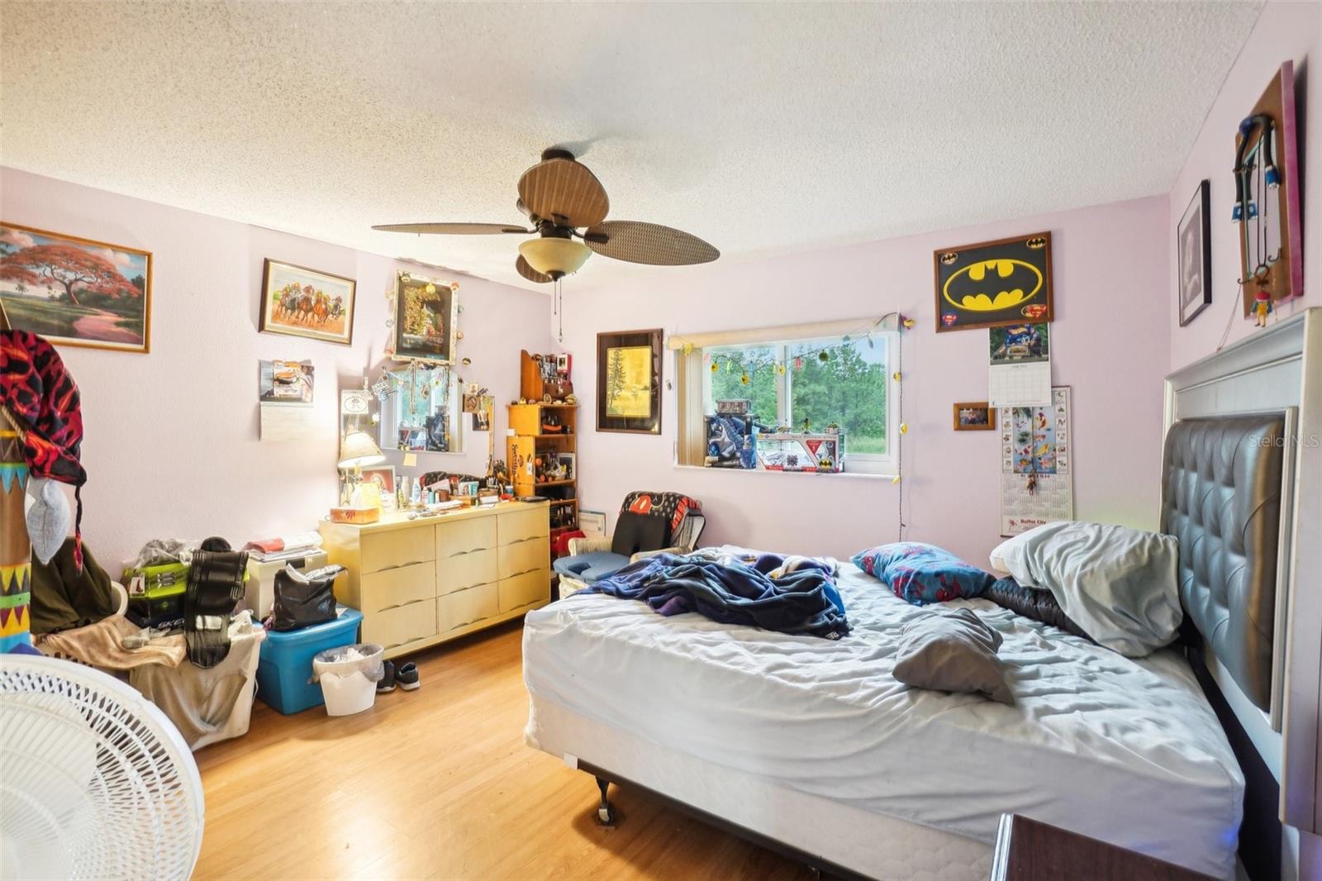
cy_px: 440
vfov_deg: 77.3
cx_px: 661
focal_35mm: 15
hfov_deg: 100.4
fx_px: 551
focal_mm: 10
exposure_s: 1/2
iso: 400
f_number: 8
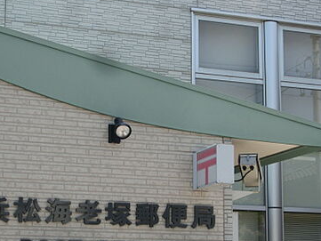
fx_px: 770
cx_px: 122
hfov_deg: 23.5
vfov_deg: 17.7
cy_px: 165
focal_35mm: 83
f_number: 4.3
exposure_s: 1/400
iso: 80
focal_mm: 9.16
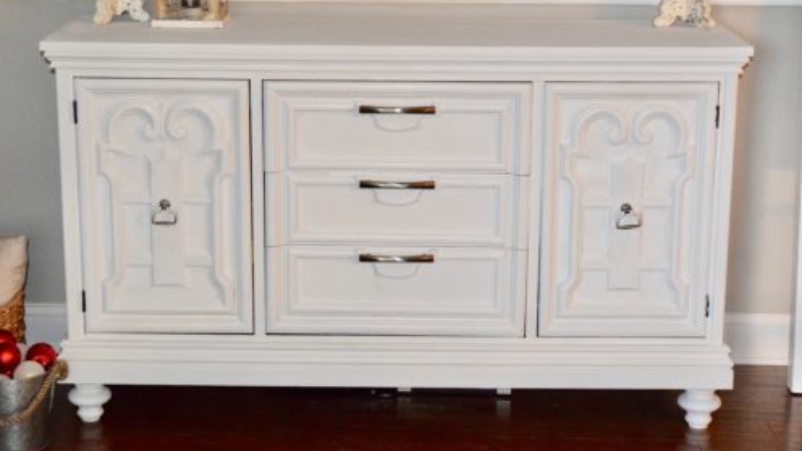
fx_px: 1616
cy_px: 234
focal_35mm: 76
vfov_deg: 15.9
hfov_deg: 27.9
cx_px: 401
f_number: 5.3
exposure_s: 1/50
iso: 6400
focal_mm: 48
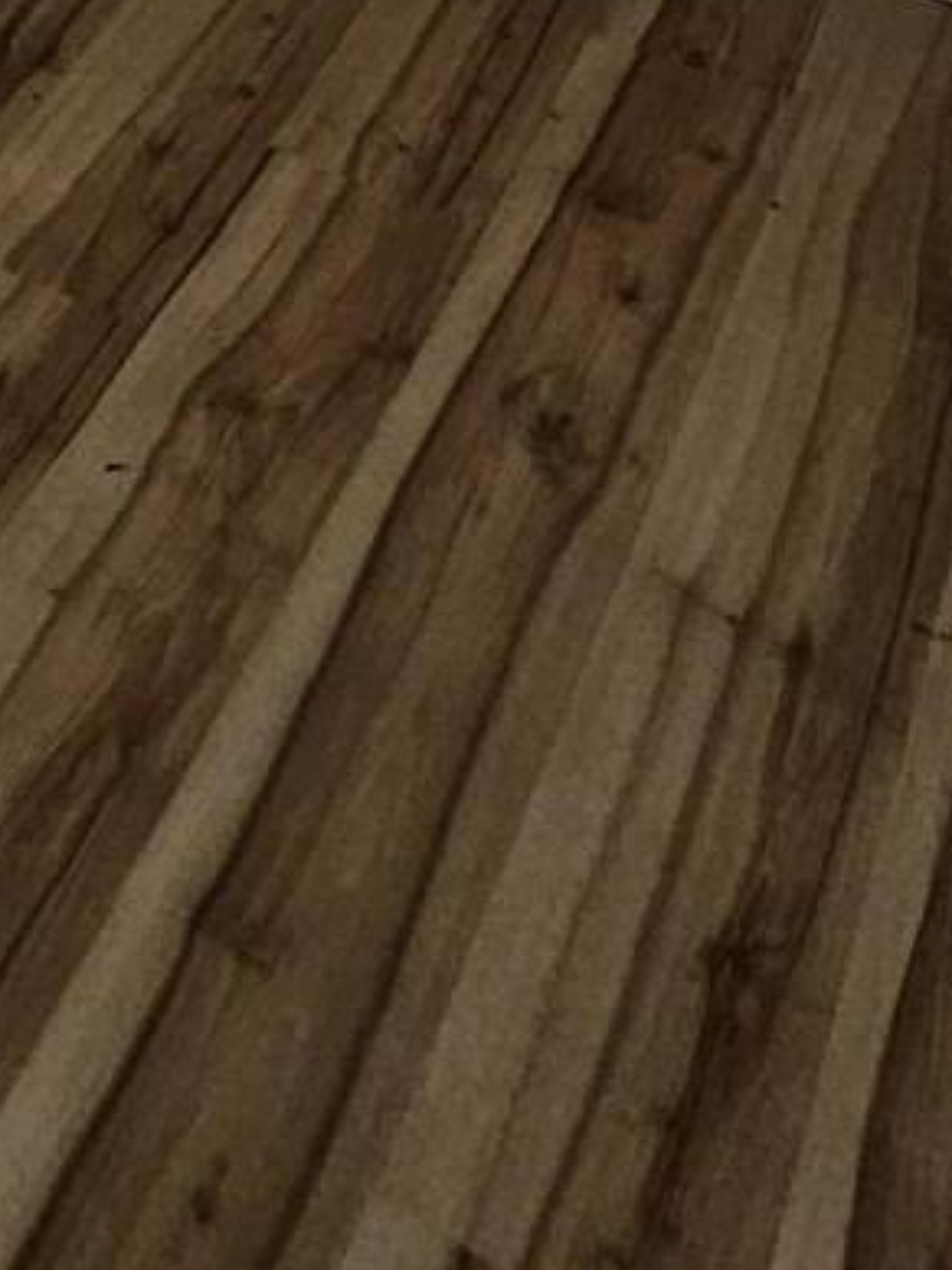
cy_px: -1584
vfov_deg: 16.5
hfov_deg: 20.4
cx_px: -209
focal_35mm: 67
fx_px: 2457
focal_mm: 2.2
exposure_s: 1/60
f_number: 2.2
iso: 160
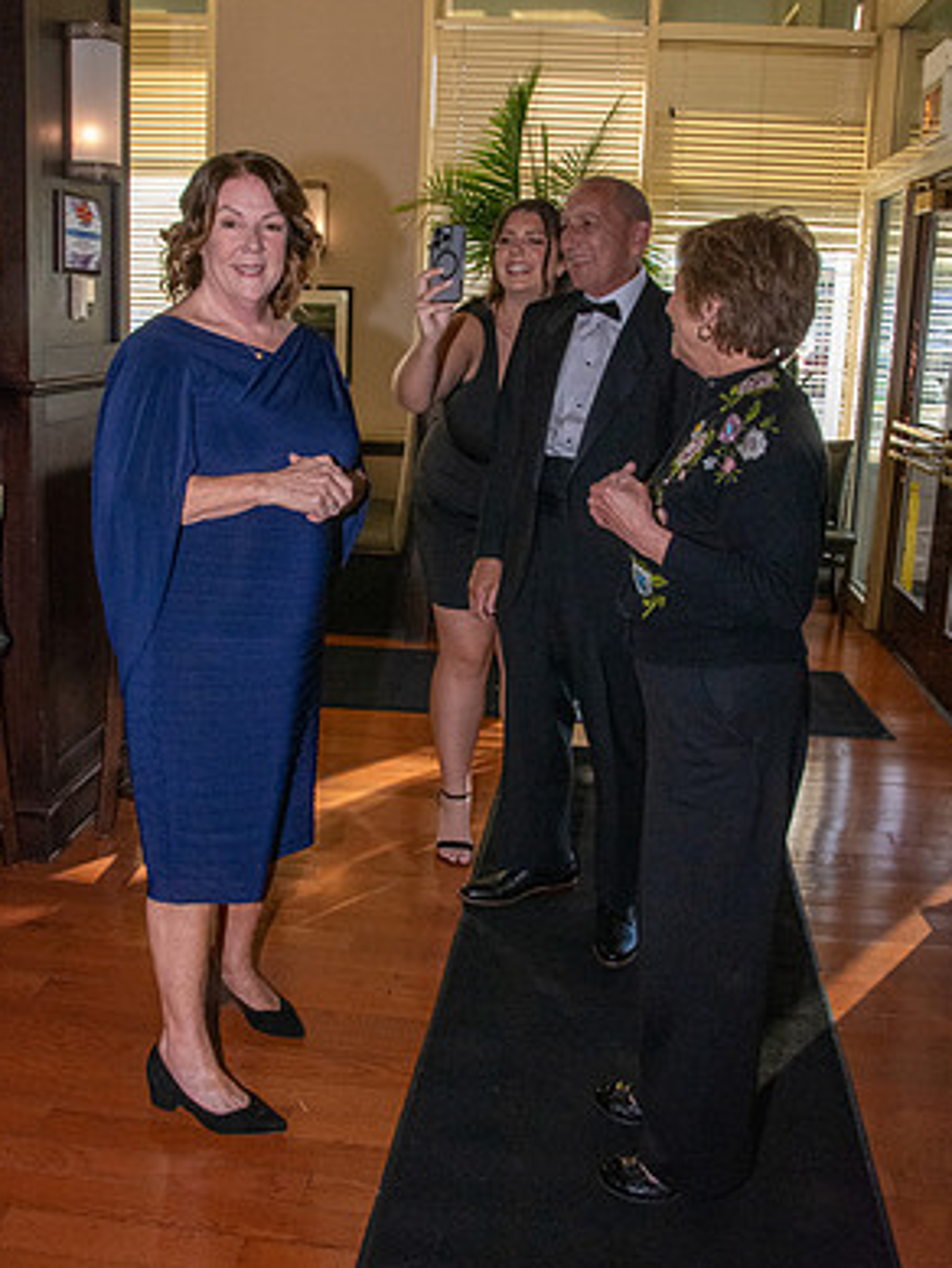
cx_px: 473
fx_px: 1099
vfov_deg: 59.8
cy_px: 554
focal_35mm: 30
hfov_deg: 46.8
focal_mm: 18
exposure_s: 1/200
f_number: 14
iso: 4000
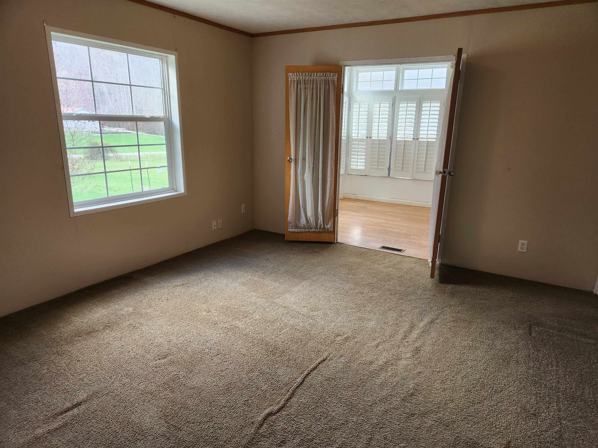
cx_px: 299
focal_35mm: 23
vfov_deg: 58.9
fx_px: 397
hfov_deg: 73.9
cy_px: 224
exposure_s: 1/180
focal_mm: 5.4
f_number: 1.8
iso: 200
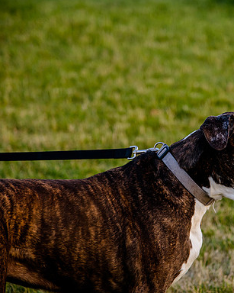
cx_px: 174
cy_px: 146
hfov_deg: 9.9
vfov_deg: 12.4
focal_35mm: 156
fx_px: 1351
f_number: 4
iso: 1600
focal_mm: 110
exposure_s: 1/500
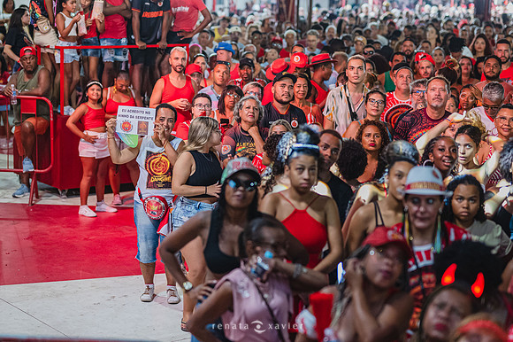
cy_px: 171
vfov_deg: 18.2
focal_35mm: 75
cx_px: 256
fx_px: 1068
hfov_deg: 27.0
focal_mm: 50
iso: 2000
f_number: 1.4
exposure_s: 1/1000
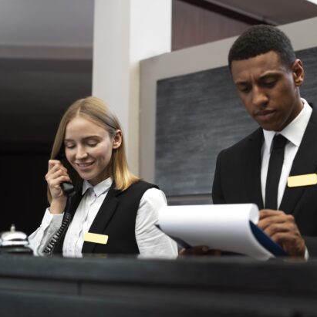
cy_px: 160
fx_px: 736
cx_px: 214
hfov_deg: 24.2
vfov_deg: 24.3
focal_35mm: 71
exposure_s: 1/125
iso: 320
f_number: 2.8
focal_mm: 55
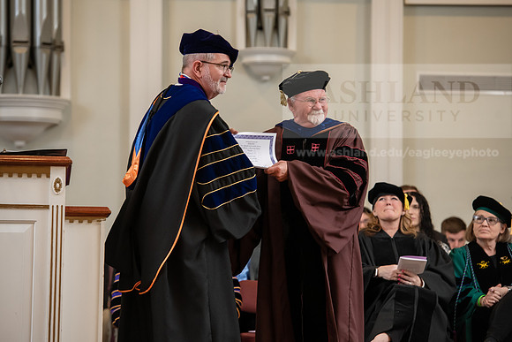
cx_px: 256
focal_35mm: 150
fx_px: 2134
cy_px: 171
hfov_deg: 13.7
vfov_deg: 9.2
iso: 1250
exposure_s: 1/160
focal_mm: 150
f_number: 4
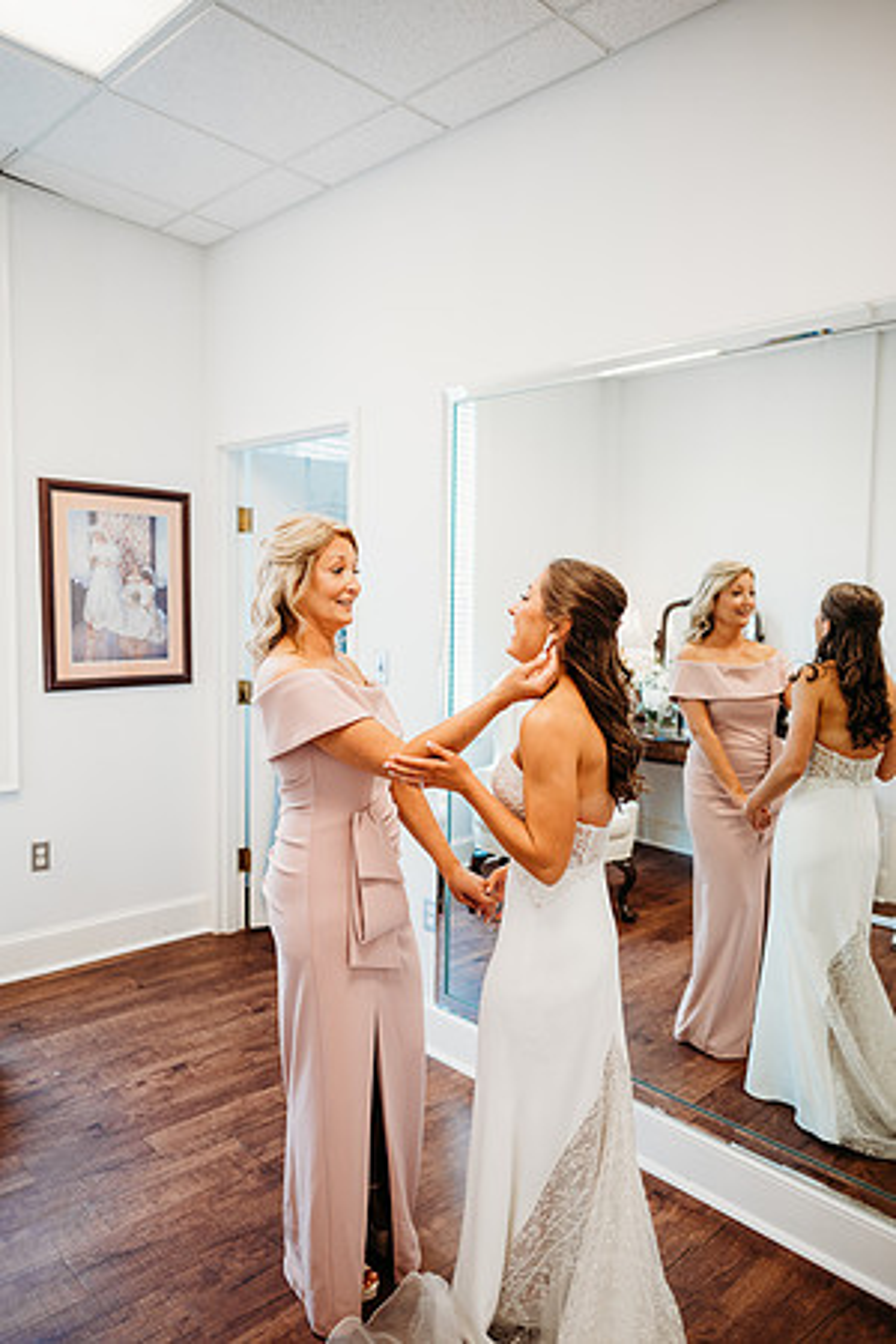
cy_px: 672
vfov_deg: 73.7
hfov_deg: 53.1
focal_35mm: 24
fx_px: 896
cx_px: 448
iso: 320
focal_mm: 24
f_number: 2.5
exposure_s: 1/160
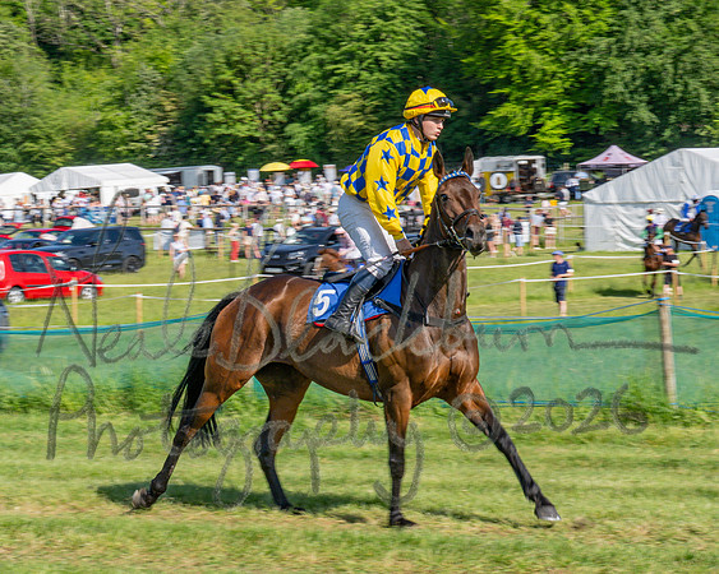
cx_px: 256
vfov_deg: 11.1
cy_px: 288
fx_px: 2967
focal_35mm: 139
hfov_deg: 13.8
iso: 100
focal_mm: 70
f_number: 16
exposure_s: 1/160
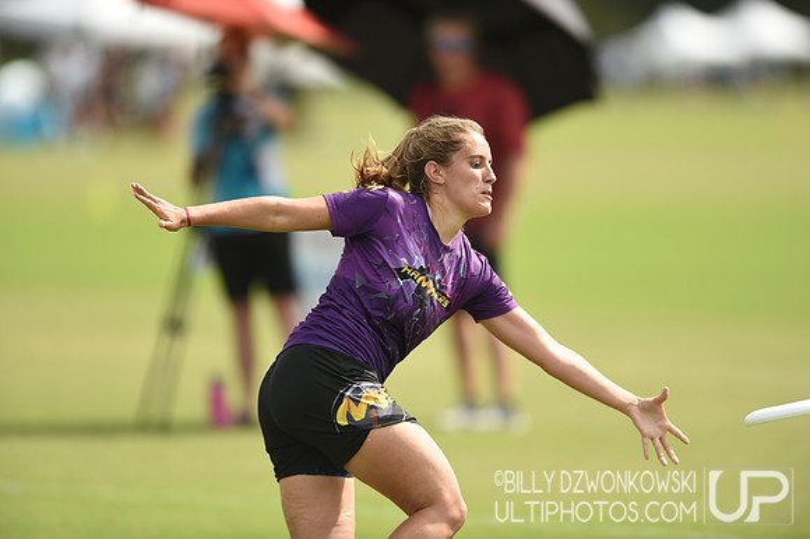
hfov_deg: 5.2
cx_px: 405
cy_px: 270
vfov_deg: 3.4
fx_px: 8995
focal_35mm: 400
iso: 160
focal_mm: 400
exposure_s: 1/2000
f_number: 2.8
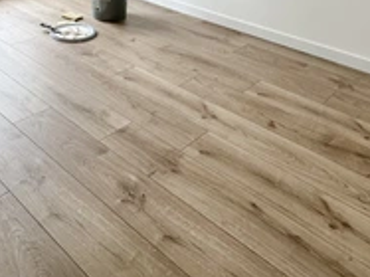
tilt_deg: -2.2
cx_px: 143
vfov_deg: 28.0
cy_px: -105
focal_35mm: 40
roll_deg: -2.1
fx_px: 427
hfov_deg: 46.5
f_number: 2.2
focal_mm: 2.22
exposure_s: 1/135
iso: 40
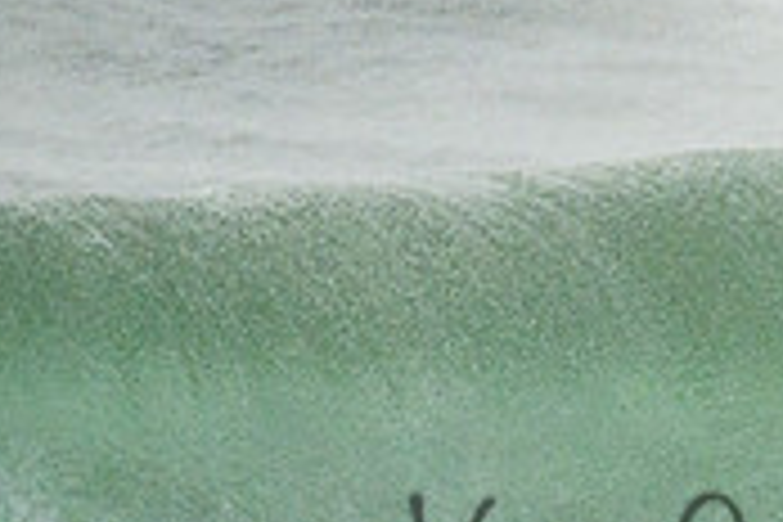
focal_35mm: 2674
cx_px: 873
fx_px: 58155
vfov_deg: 0.5
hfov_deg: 0.8
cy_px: 524
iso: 1600
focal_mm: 800
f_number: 11
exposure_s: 1/2500
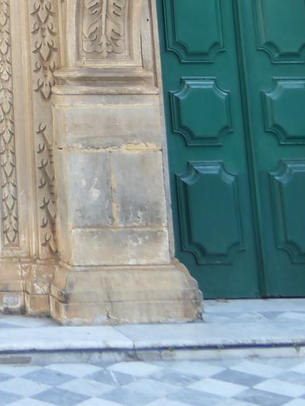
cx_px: -162
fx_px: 1116
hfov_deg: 14.4
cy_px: -210
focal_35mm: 95
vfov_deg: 18.3
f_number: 3.5
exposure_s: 1/100
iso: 80
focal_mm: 5
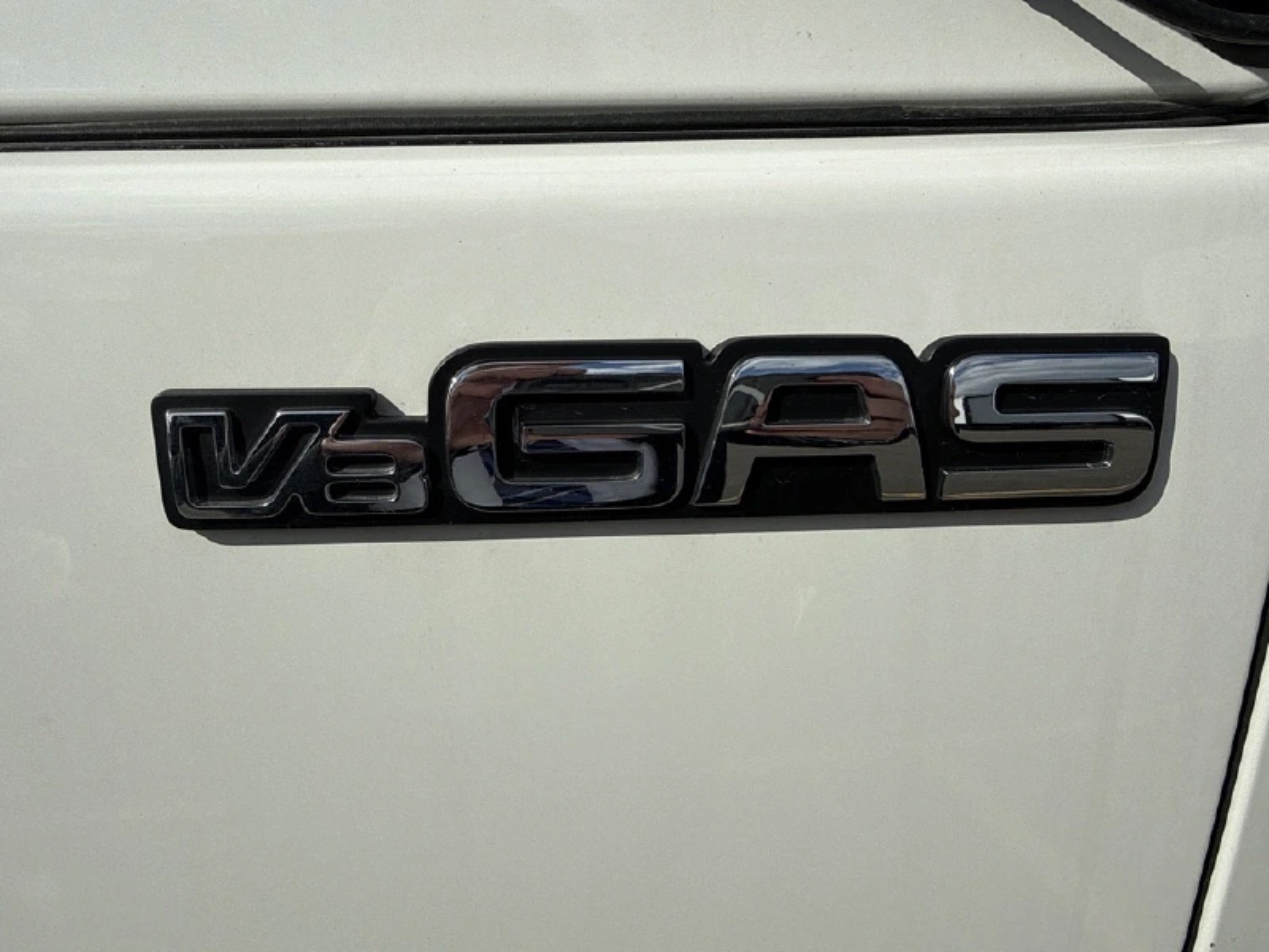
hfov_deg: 69.4
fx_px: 916
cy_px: 476
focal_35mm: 25
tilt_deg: -18.7
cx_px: 634
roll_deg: +1.0
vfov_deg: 54.9
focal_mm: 2.22
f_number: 2.2
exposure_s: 1/5848
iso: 40
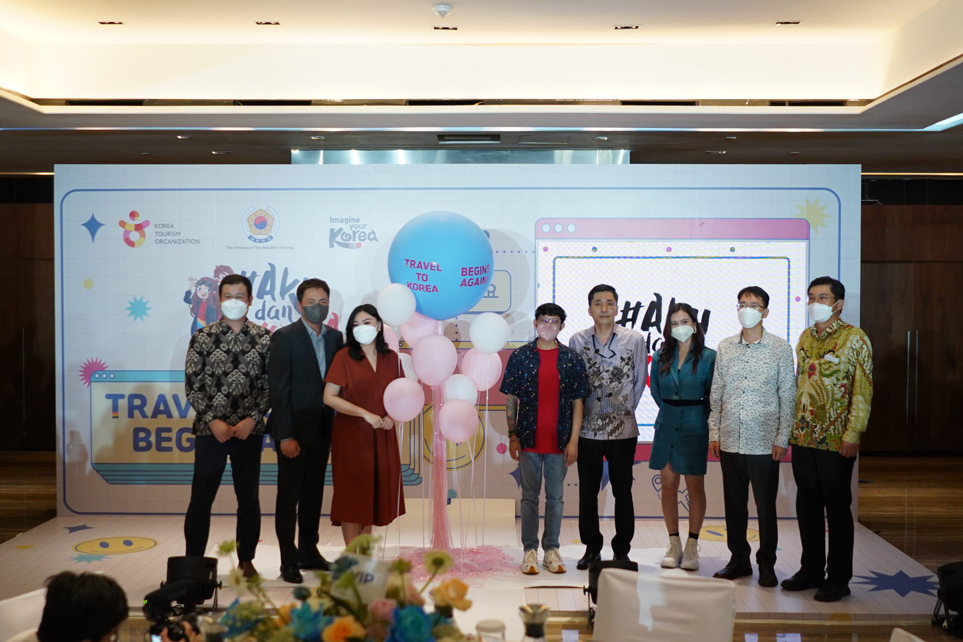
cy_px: 321
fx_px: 1123
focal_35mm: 42
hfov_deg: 46.4
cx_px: 482
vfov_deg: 31.9
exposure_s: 1/250
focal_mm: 28
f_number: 2
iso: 1600
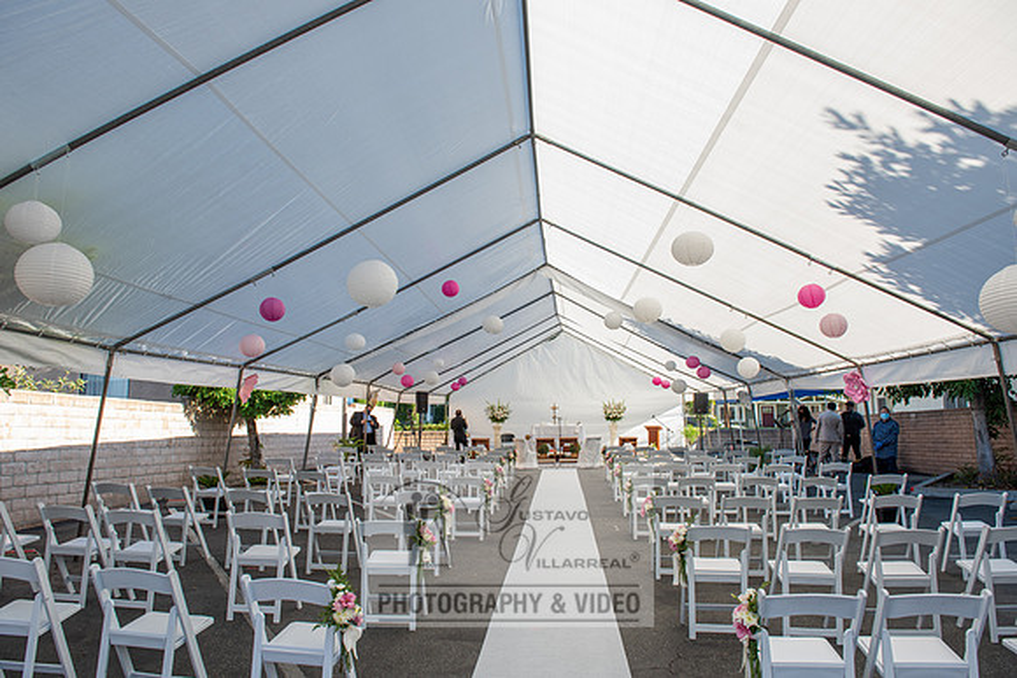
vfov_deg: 51.9
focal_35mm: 25
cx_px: 508
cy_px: 339
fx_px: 696
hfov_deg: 72.3
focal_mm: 24
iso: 200
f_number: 6.3
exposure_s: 1/160
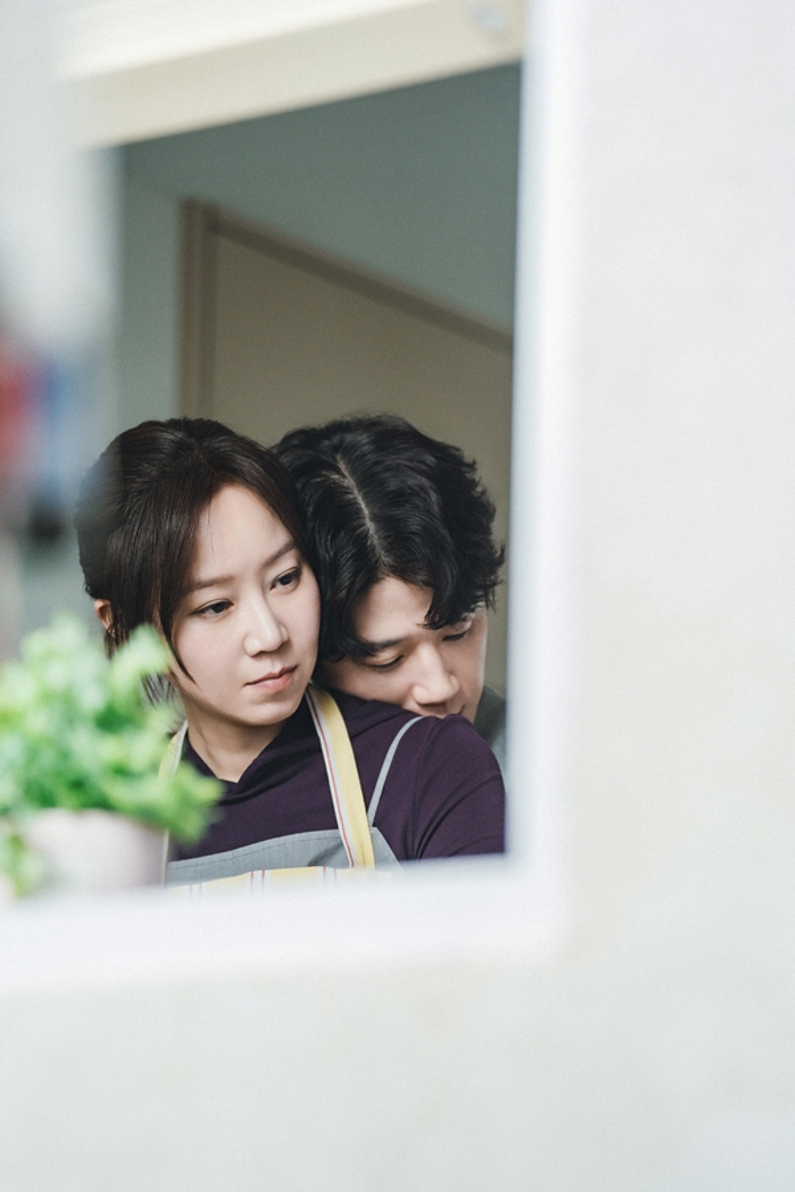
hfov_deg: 11.0
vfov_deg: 16.4
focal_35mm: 125
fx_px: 4140
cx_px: 398
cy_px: 596
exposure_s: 1/200
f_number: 2.8
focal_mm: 125
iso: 500
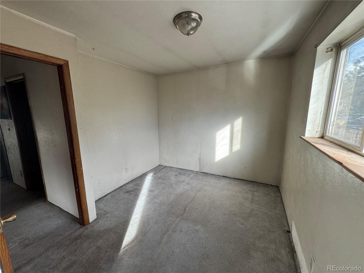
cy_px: 136
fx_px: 147
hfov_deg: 102.1
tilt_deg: -10.0
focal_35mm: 14
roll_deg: +2.5
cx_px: 182
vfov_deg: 85.7
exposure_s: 1/99
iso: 100
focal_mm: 2.22
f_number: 2.2
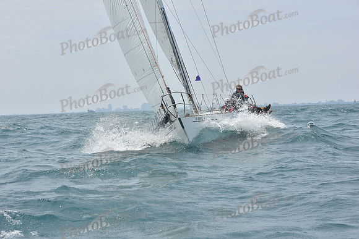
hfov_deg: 20.0
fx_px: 1017
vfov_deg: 13.4
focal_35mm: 102
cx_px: 180
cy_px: 120
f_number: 11
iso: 250
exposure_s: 1/800
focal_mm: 102
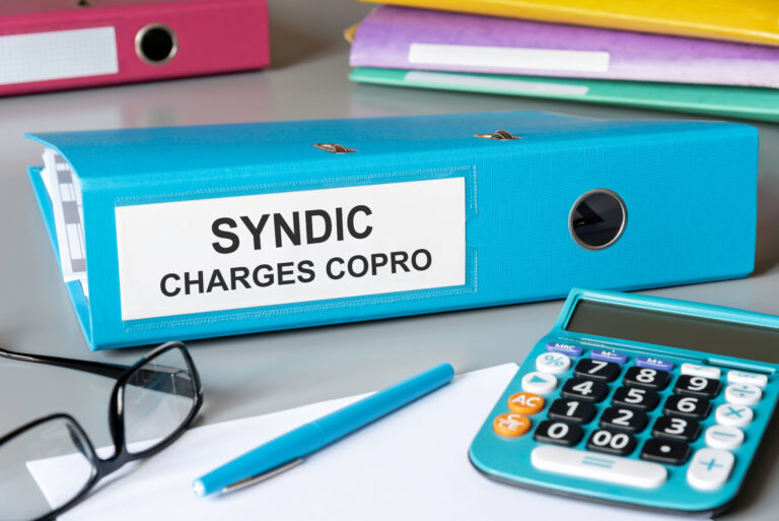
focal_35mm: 78
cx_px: 390
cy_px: 260
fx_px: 1689
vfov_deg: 17.5
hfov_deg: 26.0
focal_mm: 78
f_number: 8
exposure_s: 1.3
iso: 100
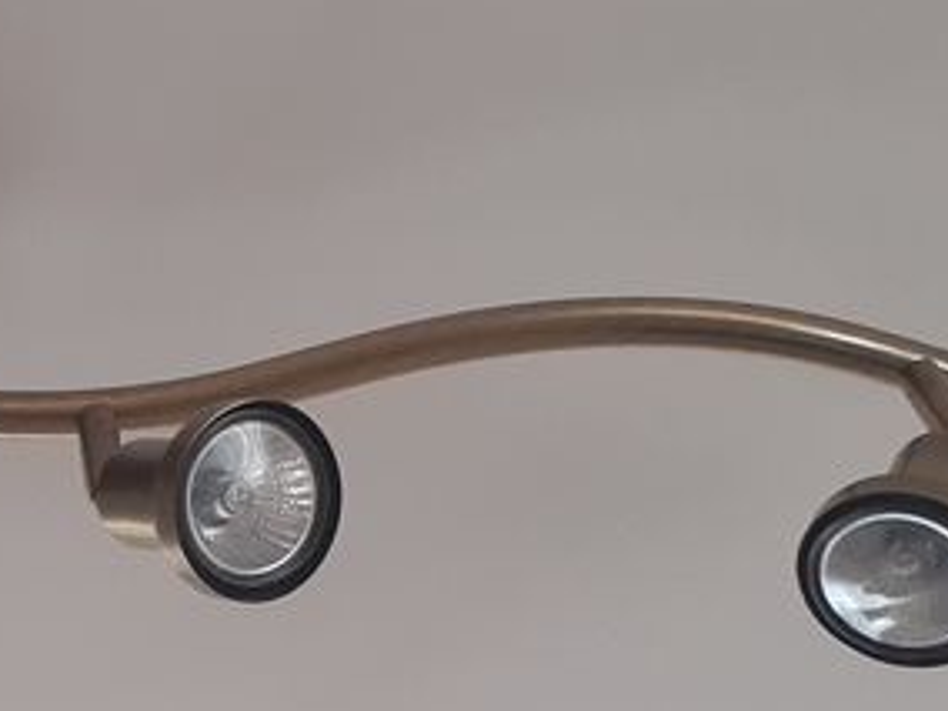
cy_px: 591
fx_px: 2602
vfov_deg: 15.4
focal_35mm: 95
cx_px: -250
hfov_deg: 19.2
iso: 125
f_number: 1.9
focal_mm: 3.6
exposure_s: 1/50
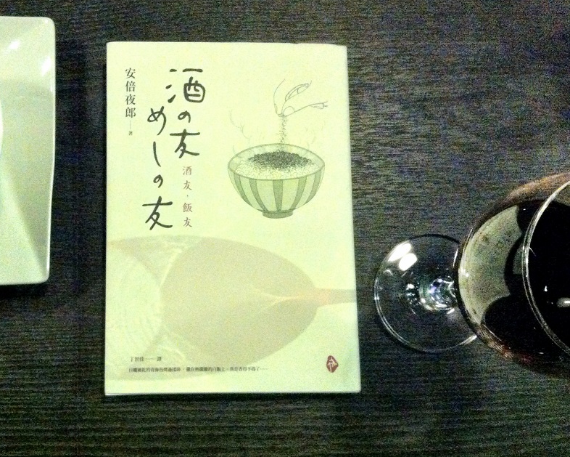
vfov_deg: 33.4
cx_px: 196
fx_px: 759
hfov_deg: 40.7
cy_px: 233
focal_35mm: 45
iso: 800
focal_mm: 3.85
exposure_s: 1/15
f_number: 2.8
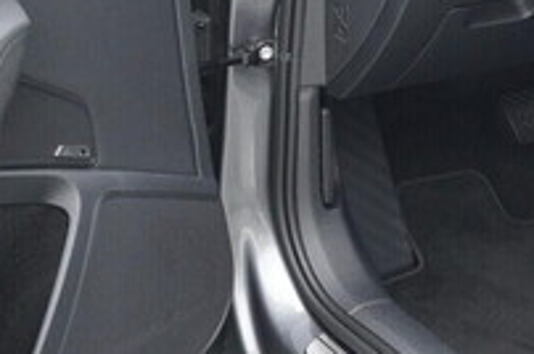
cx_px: 658
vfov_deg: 13.9
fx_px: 1451
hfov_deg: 19.5
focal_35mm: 98
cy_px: 79
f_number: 2.8
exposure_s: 1/400
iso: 2000
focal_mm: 24
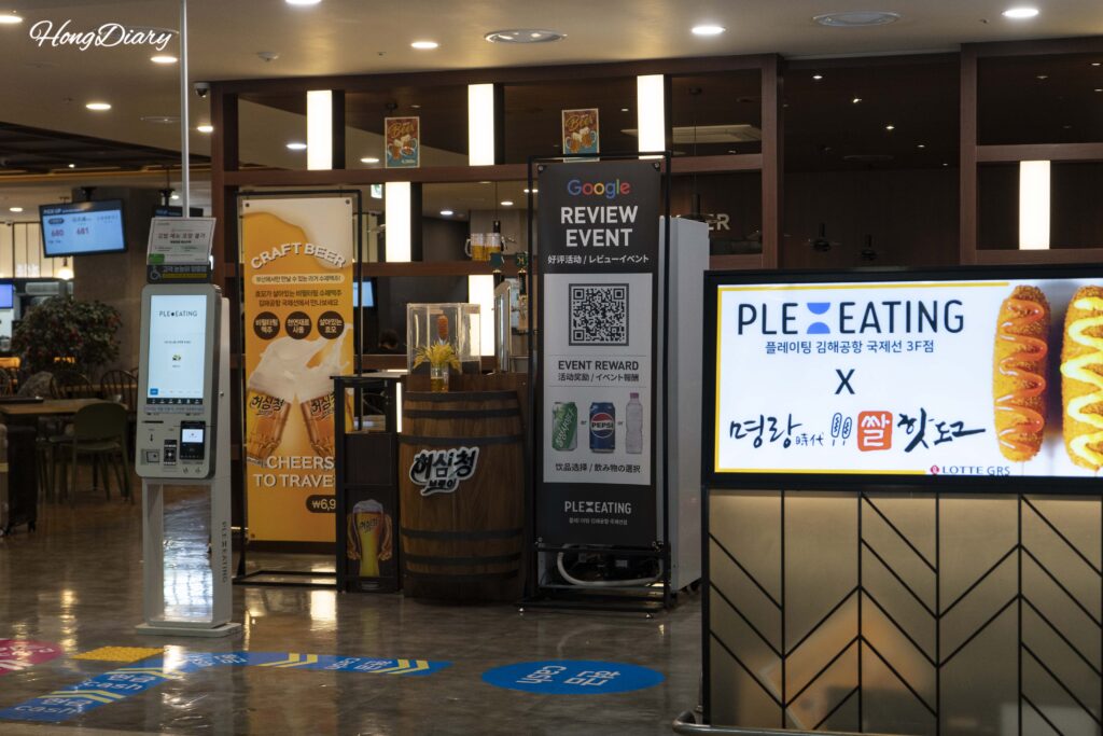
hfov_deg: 33.4
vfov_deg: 22.6
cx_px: 552
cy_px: 368
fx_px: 1838
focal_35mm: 60
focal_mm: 60
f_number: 5.6
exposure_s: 1/160
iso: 1600
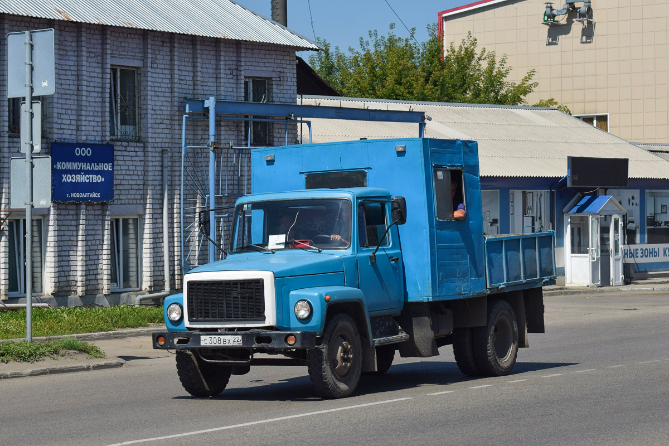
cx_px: 334
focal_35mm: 82
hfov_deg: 24.6
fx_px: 1533
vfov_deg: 16.6
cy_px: 223
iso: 200
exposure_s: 1/1250
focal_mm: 55
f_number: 7.1
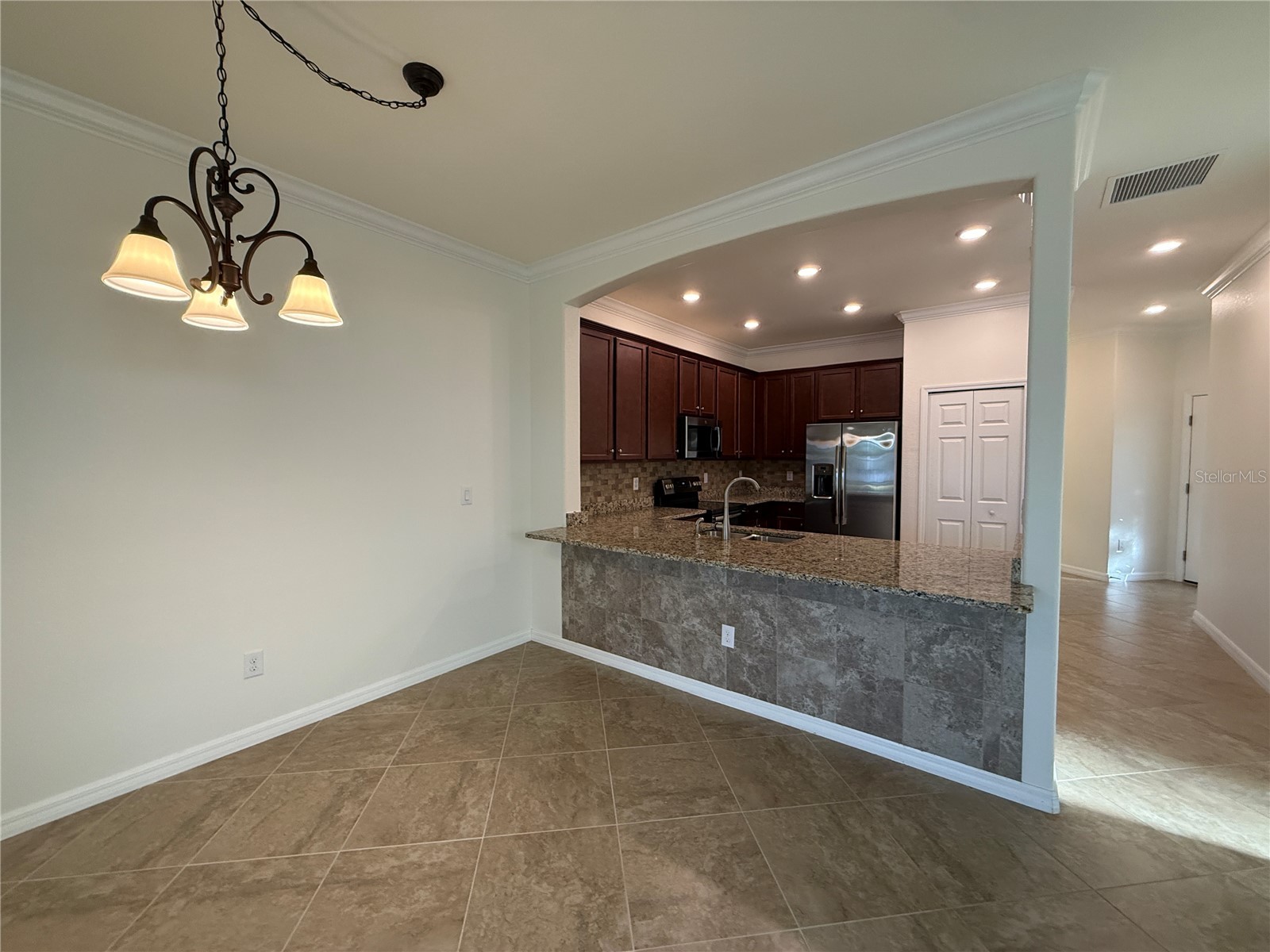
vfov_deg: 85.7
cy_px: 476
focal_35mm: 14
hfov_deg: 102.1
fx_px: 514
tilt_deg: -2.1
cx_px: 635
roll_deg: -0.3
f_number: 2.2
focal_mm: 2.22
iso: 320
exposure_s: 1/120
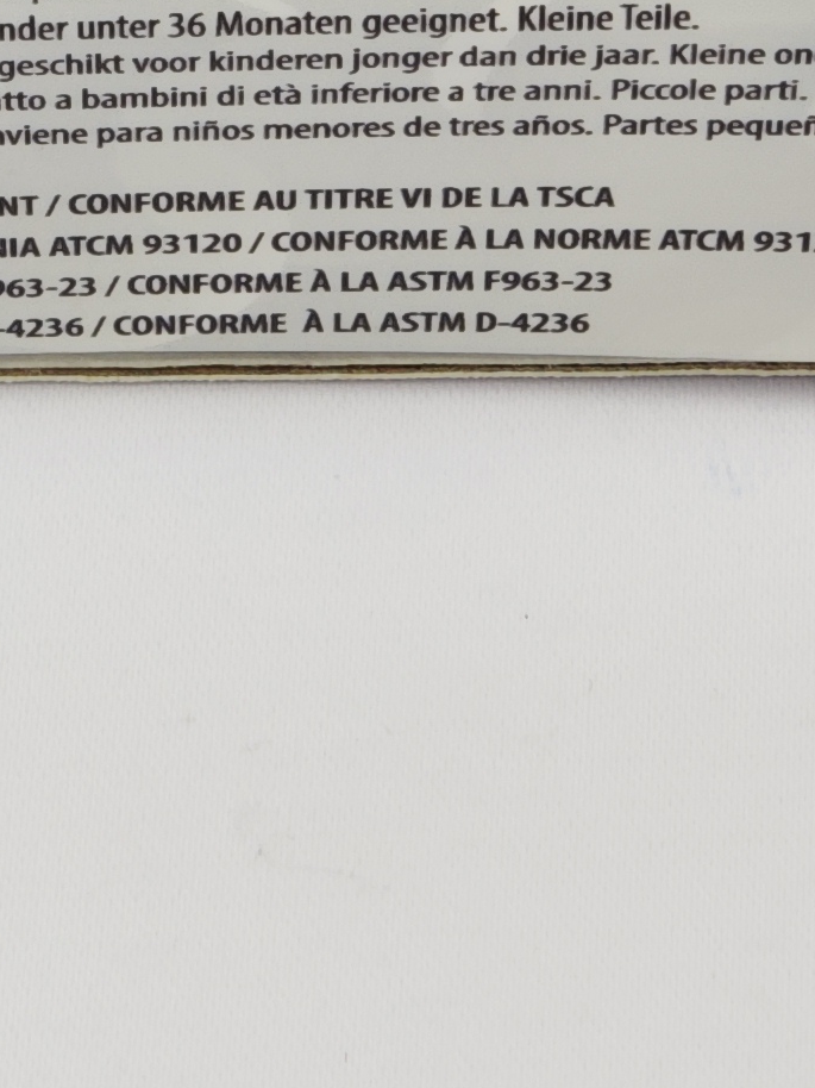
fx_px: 8448
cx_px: -13
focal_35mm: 269
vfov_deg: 7.2
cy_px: -712
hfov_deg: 5.5
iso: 200
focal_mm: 9
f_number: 2
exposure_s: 1/160
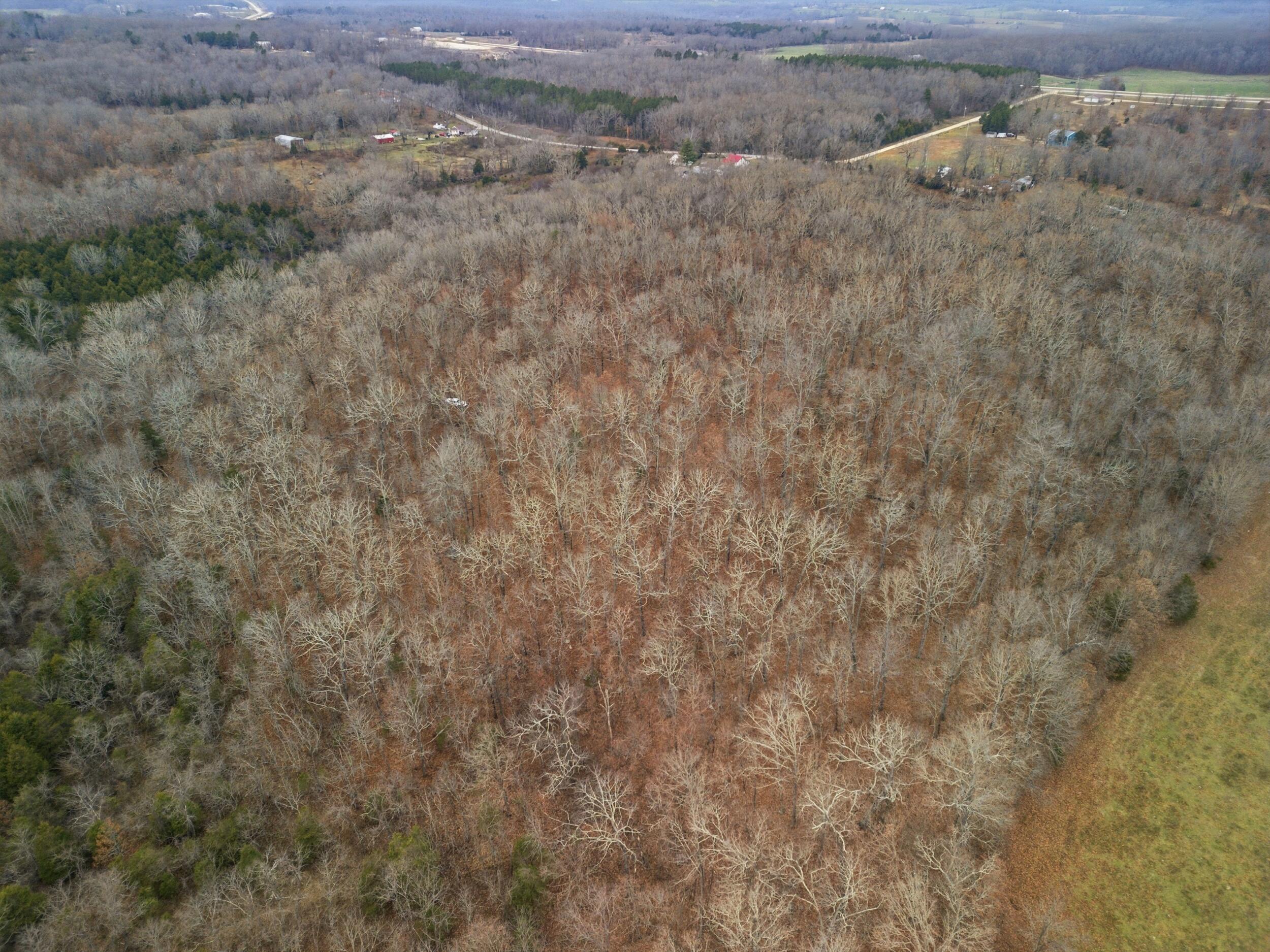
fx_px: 881
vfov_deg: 56.8
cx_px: 635
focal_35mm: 24
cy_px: 476
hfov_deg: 71.6
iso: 100
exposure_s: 1/160
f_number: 1.7
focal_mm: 6.7
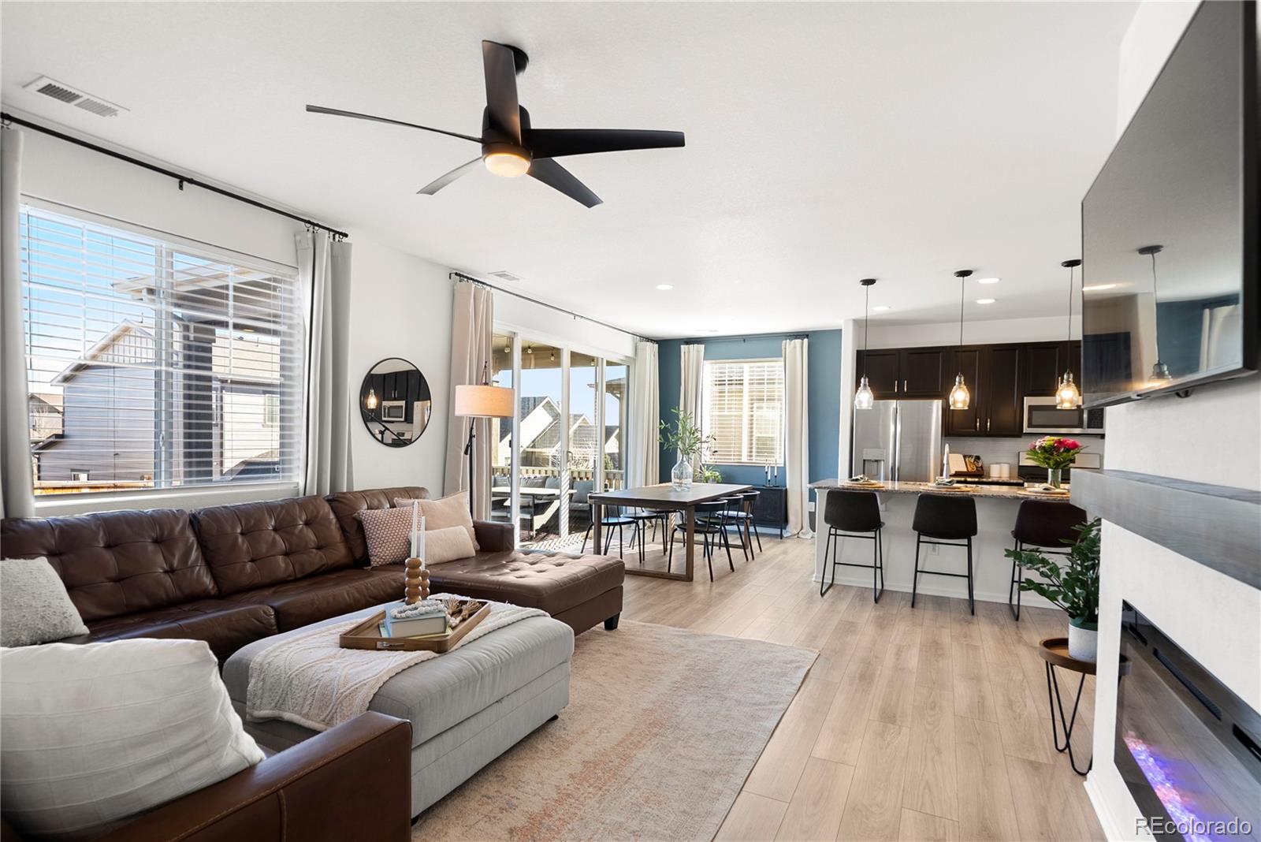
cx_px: 630
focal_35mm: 16
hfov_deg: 96.7
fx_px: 561
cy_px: 421
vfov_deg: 73.8
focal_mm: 16
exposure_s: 1/4
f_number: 8
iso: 320
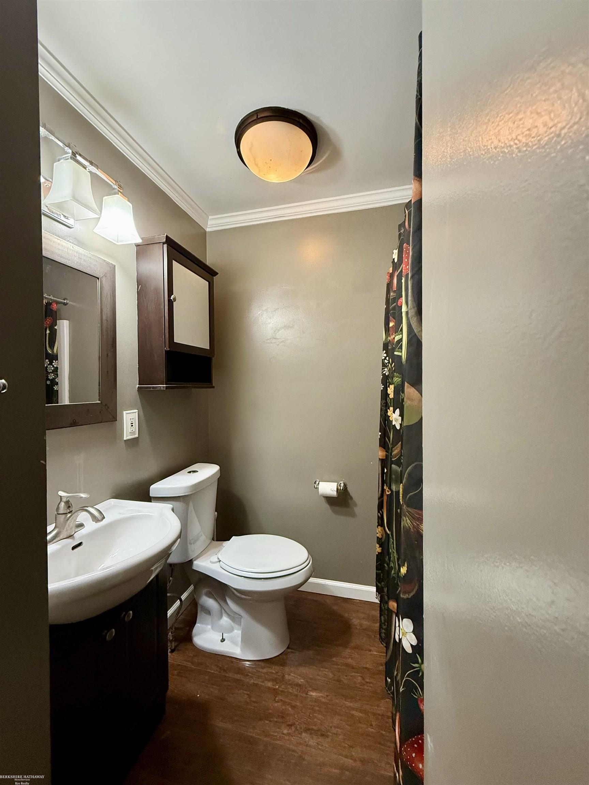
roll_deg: +0.4
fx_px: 318
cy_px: 392
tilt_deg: +1.1
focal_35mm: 14
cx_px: 294
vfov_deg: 102.1
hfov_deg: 85.7
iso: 500
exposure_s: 1/60
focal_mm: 2.22
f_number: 2.2
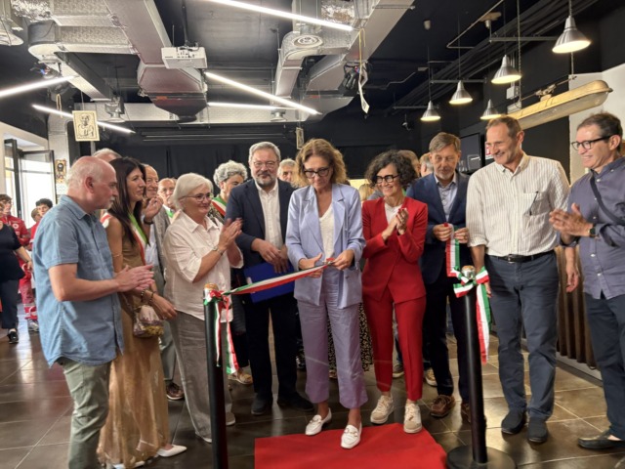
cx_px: 312
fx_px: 469
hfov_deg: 67.3
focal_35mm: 26
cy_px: 234
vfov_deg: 53.1
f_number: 1.6
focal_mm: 5.96
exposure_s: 1/50
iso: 250
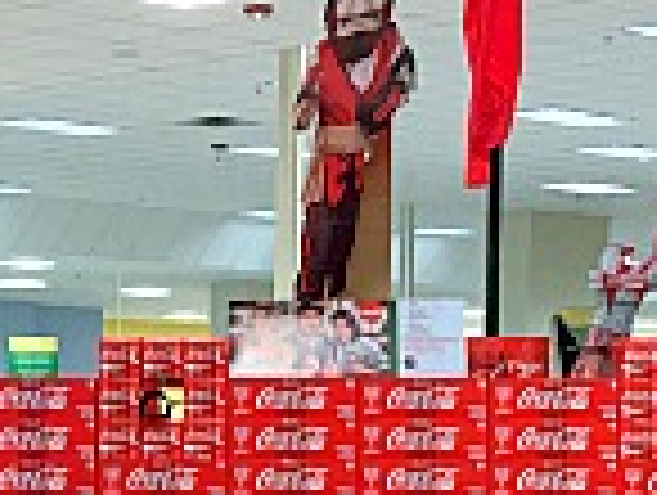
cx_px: 94
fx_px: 2643
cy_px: 637
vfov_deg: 10.5
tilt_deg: -1.0
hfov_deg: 14.1
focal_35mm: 139
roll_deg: -1.1
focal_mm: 4.15
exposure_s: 1/30
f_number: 2.2
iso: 32
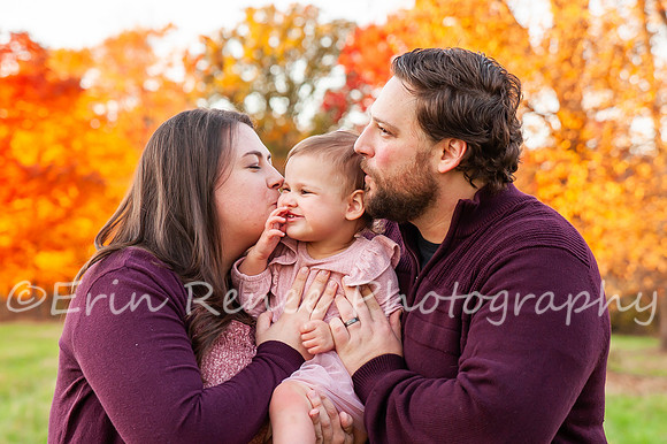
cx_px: 343
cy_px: 267
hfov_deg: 24.1
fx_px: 1562
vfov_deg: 16.2
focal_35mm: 84
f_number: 4.5
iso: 640
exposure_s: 1/200
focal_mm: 70
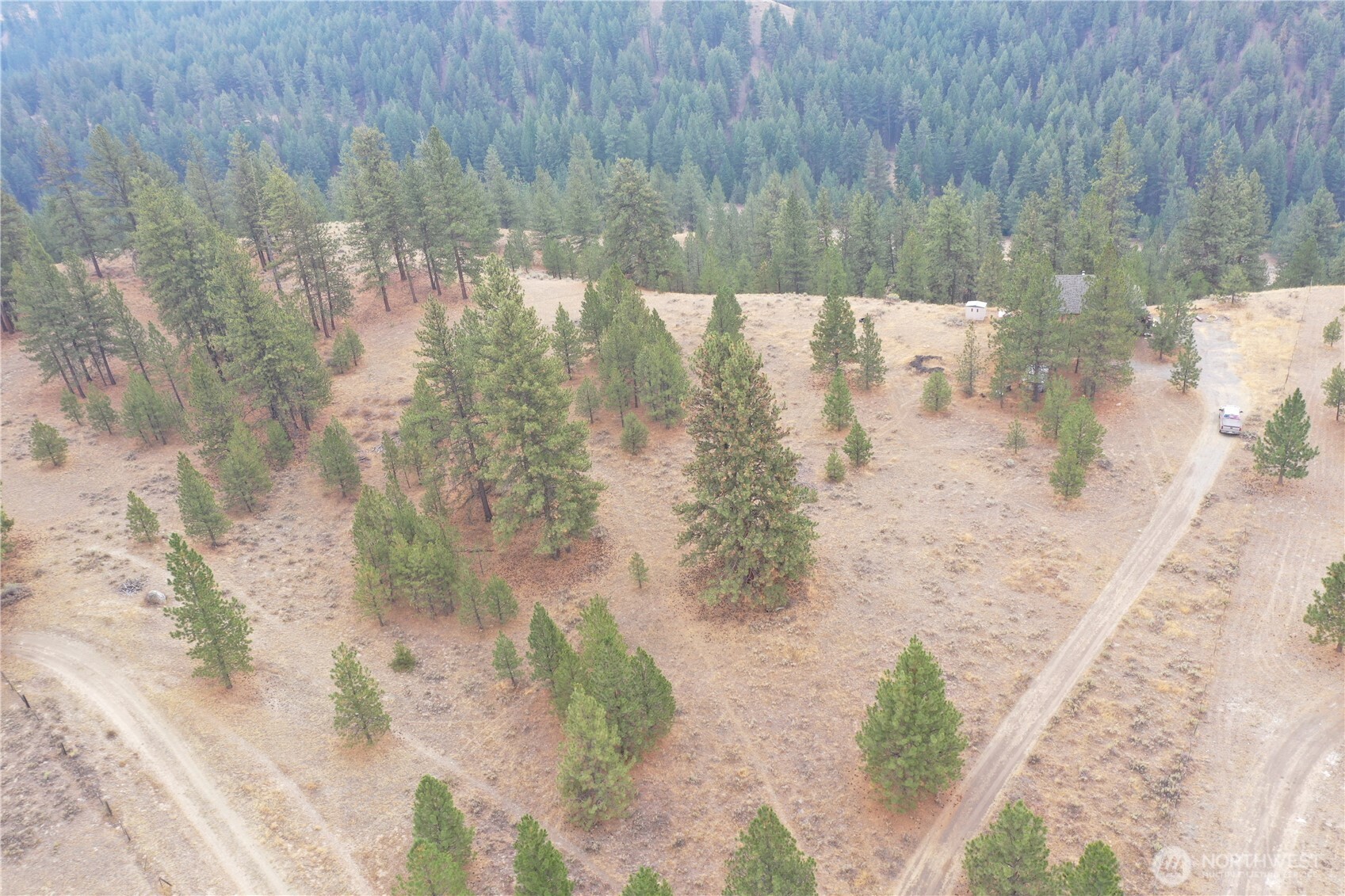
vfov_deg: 46.4
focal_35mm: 28
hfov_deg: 65.5
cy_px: 448
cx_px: 672
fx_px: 1046
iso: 100
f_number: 4.5
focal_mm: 10.26
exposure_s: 1/120
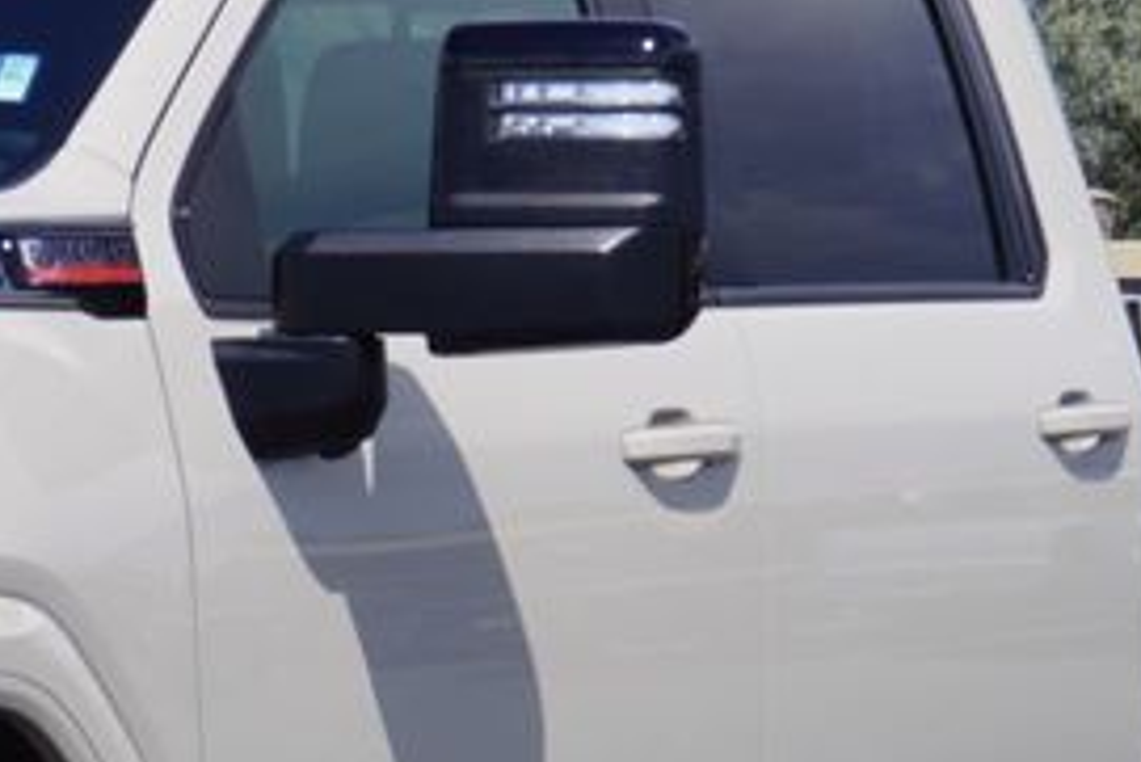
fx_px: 5578
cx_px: -286
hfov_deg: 11.4
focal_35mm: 176
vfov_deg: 7.8
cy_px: 825
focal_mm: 31
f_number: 11
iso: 100
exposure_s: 1/200
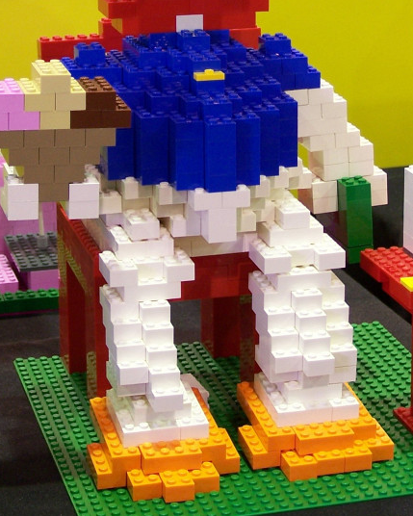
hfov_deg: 14.0
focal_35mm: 110
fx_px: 1680
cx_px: 212
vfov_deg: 17.3
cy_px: 83
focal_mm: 9.8
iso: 80
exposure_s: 1/3
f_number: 3.1
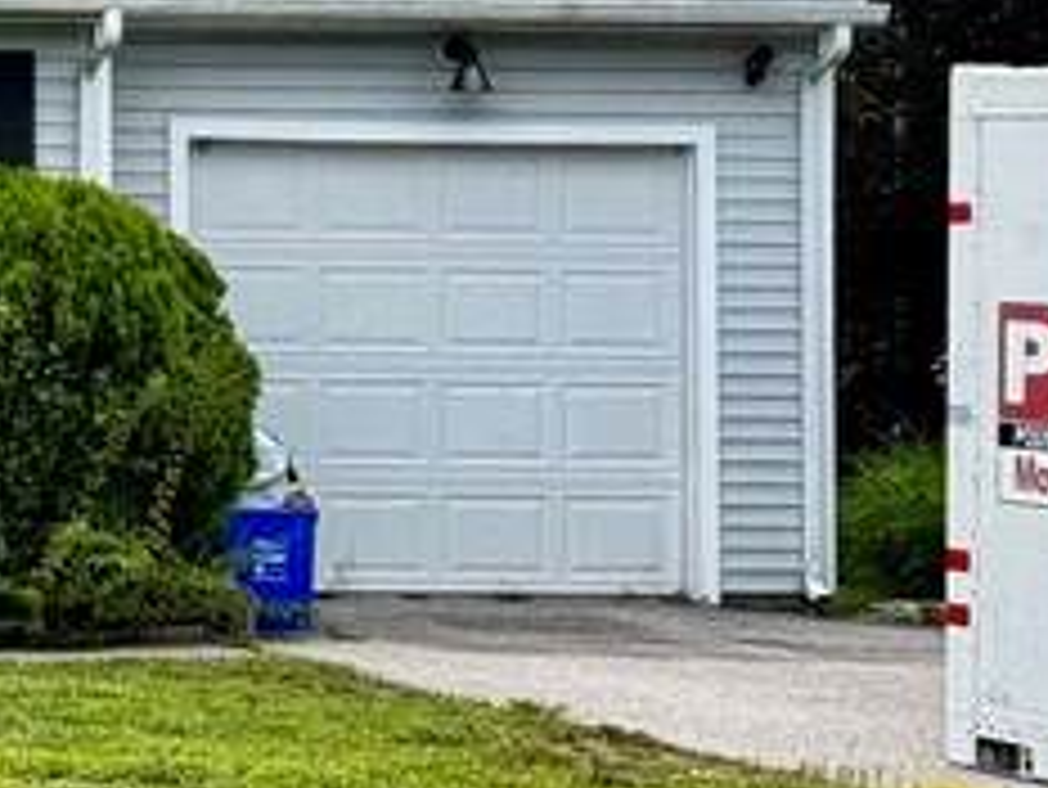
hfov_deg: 8.7
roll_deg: +0.0
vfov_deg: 7.0
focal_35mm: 211
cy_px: -131
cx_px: -1192
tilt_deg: +1.7
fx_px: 6391
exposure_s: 1/802
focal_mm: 6.76
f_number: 1.78
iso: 64
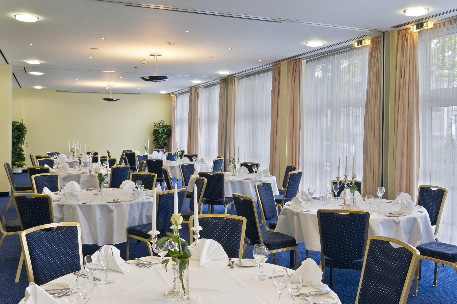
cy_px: 152
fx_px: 418
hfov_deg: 57.3
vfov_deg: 39.9
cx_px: 228
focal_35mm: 33
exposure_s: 1/3
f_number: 11
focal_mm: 22
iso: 200
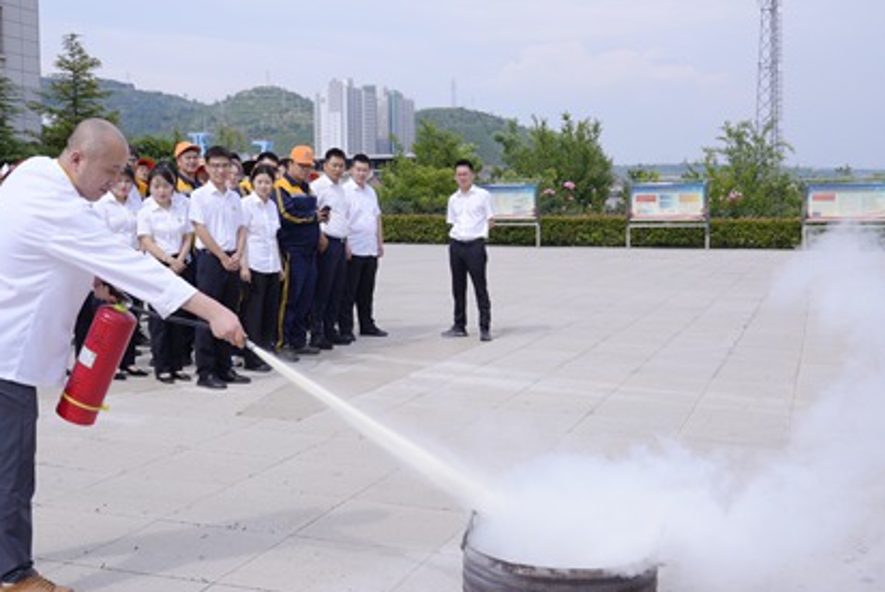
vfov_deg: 29.9
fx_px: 1107
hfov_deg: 43.5
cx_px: 411
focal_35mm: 45
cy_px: 279
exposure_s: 1/250
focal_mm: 31
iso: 100
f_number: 8
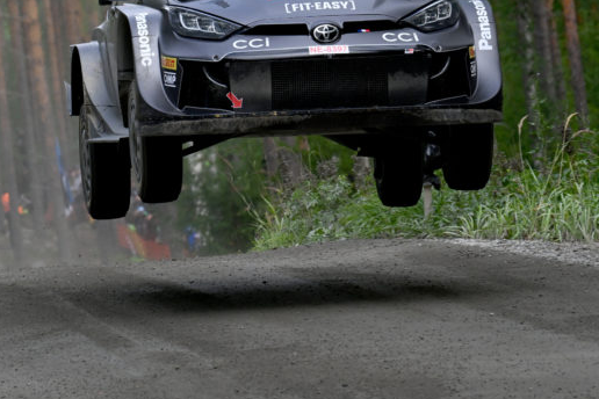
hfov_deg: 3.7
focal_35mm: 556
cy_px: 60
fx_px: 9250
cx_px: 153
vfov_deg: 2.5
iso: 800
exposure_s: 1/800
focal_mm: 280
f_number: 10
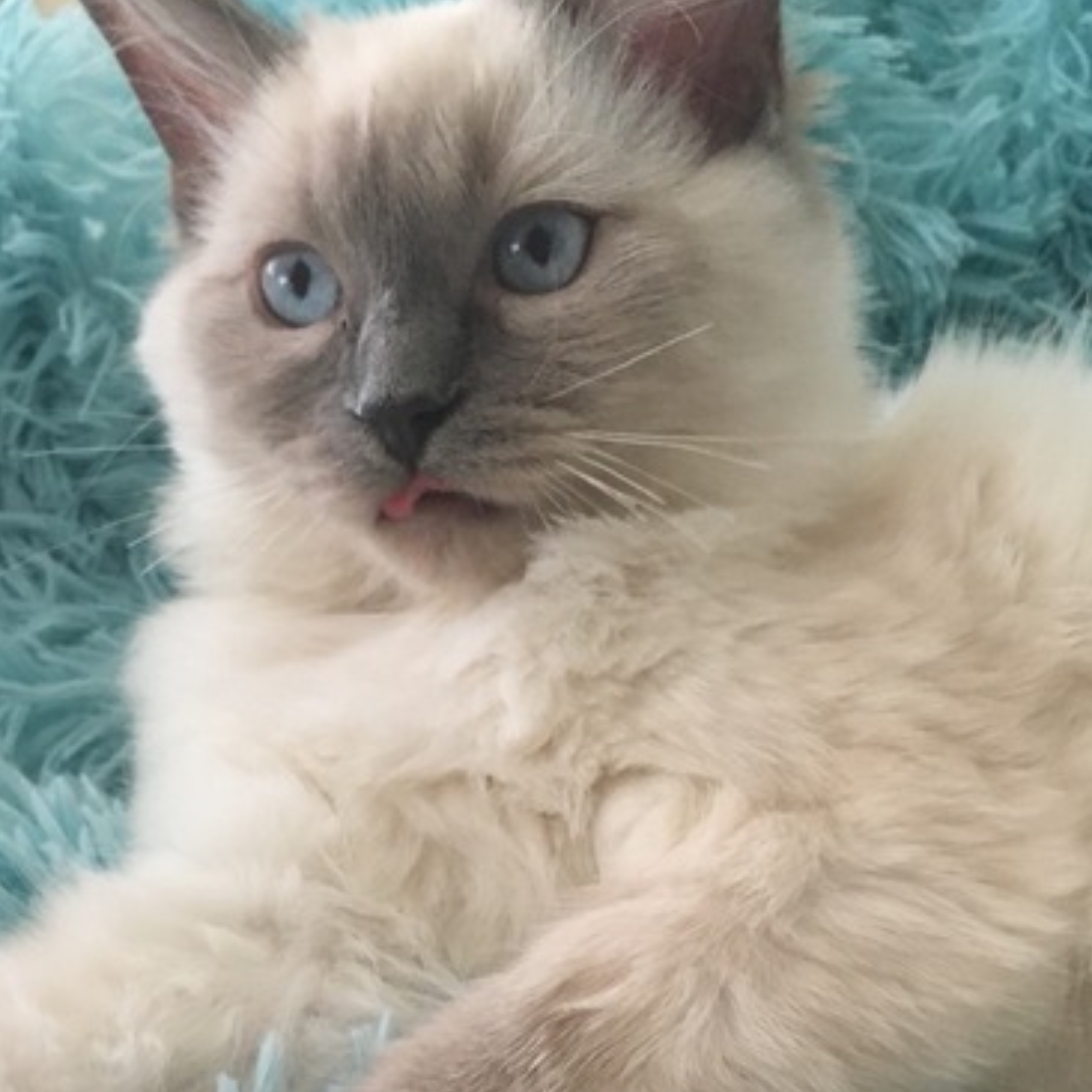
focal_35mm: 42
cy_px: 734
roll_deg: +3.7
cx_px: 427
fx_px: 1499
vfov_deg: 39.5
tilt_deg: -26.9
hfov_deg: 39.8
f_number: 2.2
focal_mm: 4.15
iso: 200
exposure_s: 1/20
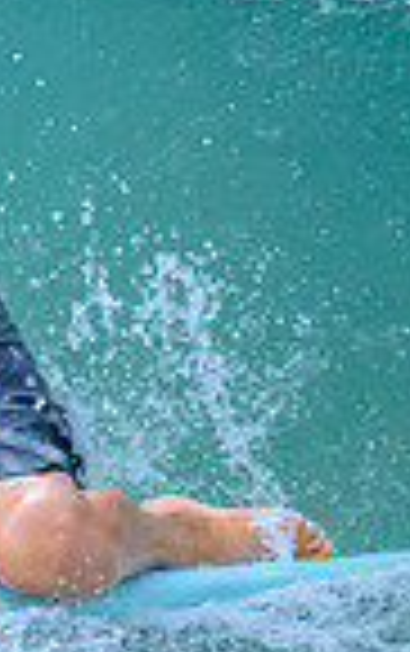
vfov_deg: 0.8
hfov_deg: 0.5
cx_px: -668
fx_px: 46898
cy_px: 253
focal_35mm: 2631
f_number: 8
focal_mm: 530
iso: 1800
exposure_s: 1/2000
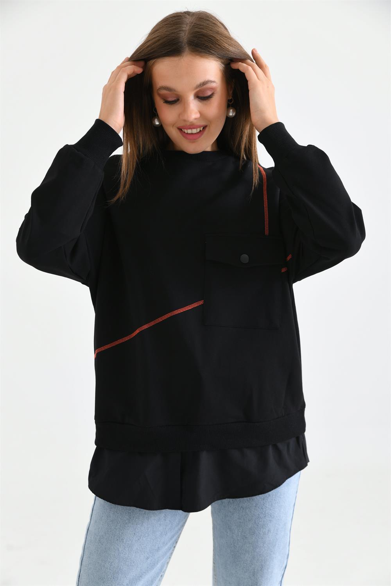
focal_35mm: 52
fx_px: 847
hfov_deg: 26.0
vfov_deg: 38.2
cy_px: 293
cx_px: 196
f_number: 5.6
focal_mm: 52
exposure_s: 1/125
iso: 100
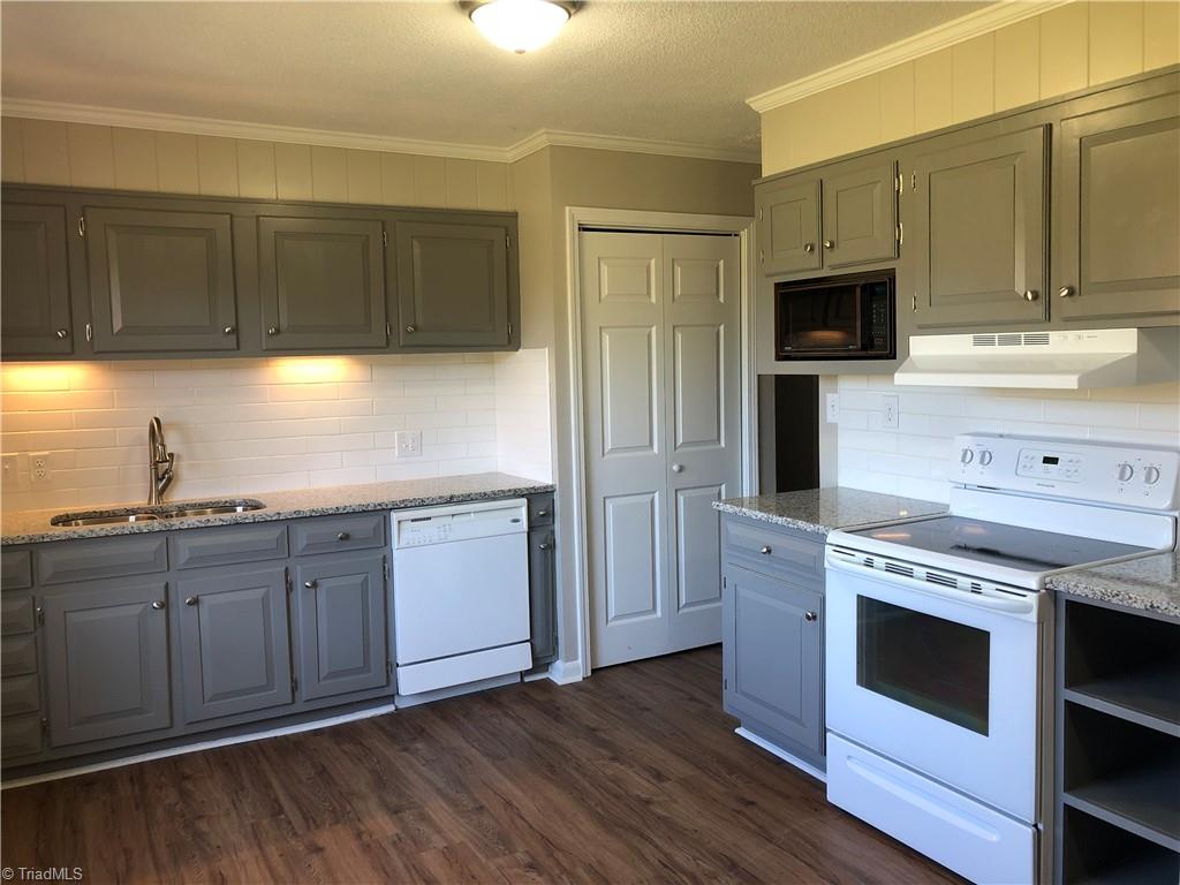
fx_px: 954
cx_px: 590
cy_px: 442
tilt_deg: -5.2
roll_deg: +2.1
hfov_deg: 63.4
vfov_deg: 49.7
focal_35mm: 28
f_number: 1.8
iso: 25
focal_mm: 3.99
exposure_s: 1/30
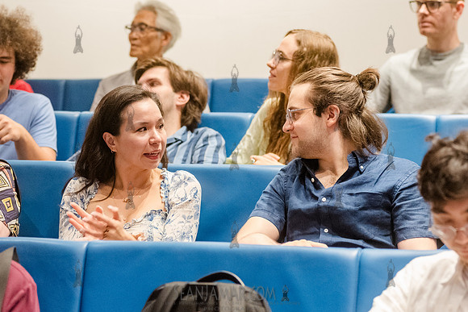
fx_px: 1823
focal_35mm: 140
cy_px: 152
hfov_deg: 14.6
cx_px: 173
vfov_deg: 9.8
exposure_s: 1/250
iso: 5000
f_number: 3.5
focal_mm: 105
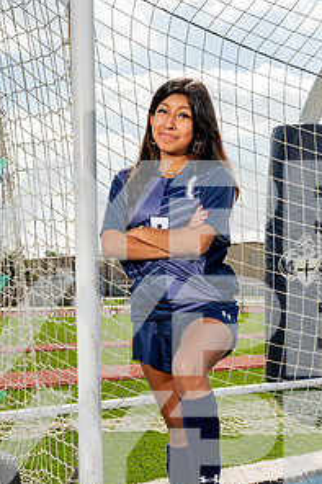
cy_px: 327
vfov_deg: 29.9
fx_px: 900
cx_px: 154
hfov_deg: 20.3
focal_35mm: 67
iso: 100
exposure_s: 1/250
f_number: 8
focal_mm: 44
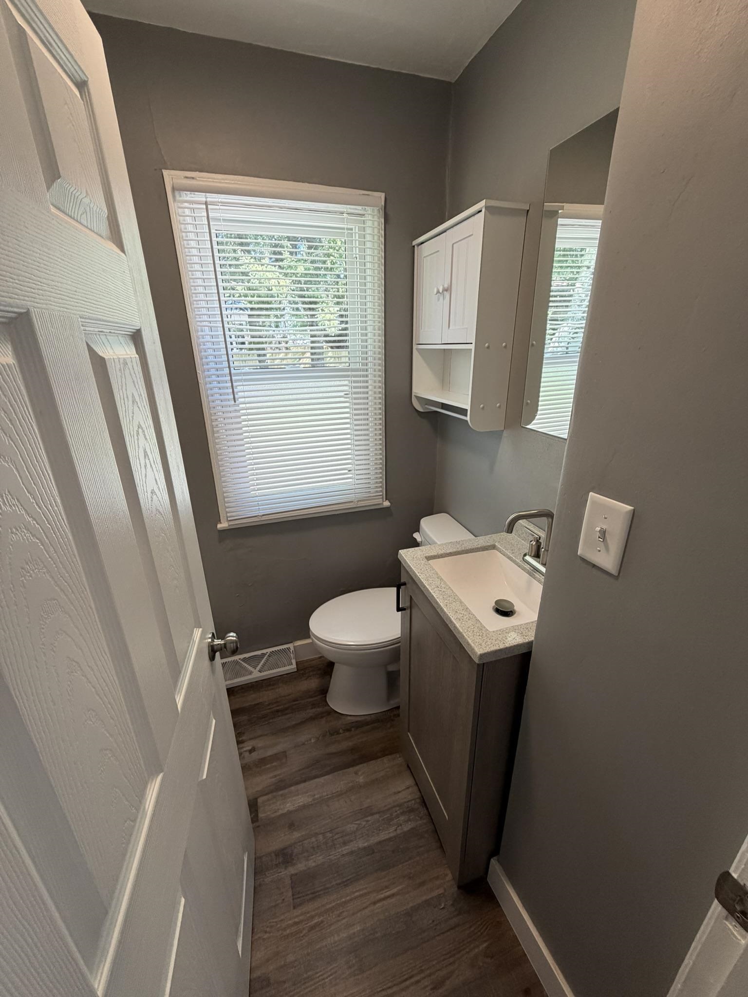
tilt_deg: -20.3
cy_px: 498
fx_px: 403
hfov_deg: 85.7
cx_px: 374
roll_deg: +0.0
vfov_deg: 102.1
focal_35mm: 14
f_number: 2.2
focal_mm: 2.22
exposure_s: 1/60
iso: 200
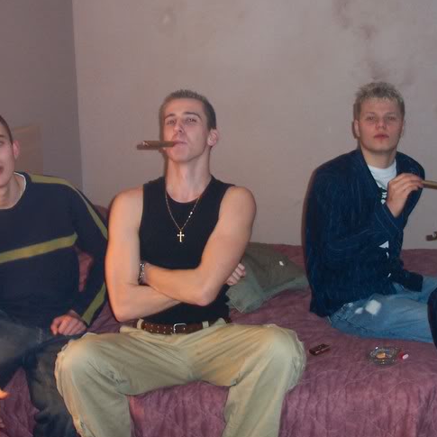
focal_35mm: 54
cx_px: 310
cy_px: 203
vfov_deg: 31.6
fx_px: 771
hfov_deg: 31.2
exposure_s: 1/30
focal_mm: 7.5
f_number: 2.8
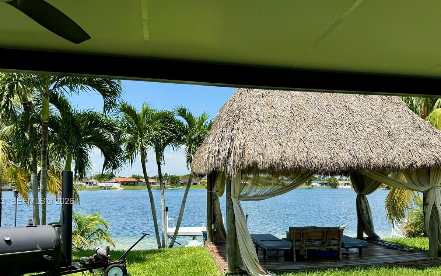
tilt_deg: -3.2
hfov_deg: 56.5
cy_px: 202
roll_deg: -0.1
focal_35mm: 34
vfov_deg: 36.5
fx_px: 409
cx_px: 254
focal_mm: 6.76
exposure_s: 1/3247
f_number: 1.78
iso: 80
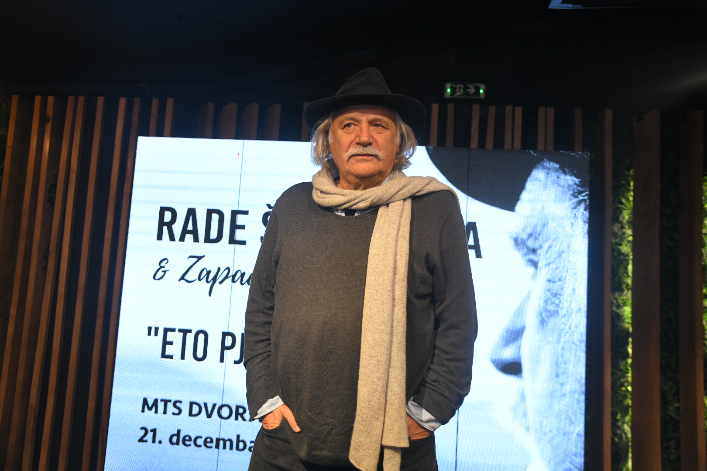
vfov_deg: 42.3
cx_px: 354
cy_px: 236
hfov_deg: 60.3
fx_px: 609
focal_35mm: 31
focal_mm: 31
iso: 2500
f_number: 4
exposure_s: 1/320
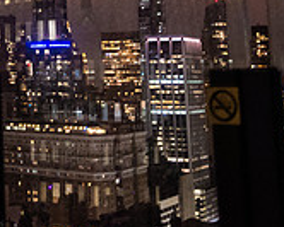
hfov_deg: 15.5
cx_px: -135
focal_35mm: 115
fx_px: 967
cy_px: -88
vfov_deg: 12.9
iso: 8000
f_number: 2.2
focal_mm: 35
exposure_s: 1/125
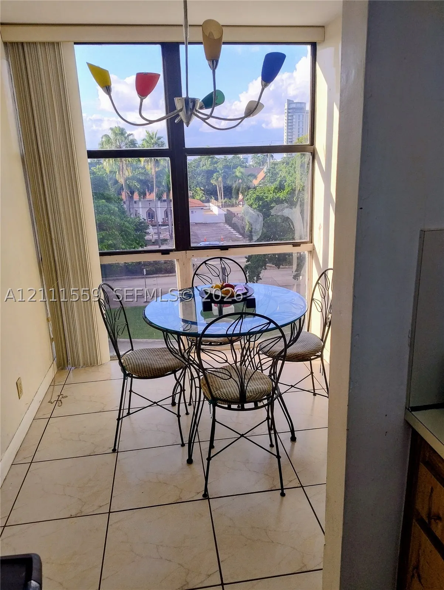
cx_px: 222
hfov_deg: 56.9
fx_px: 409
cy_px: 295
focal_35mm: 24
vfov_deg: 71.5
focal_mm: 5.56
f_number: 1.8
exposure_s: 1/188
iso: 100
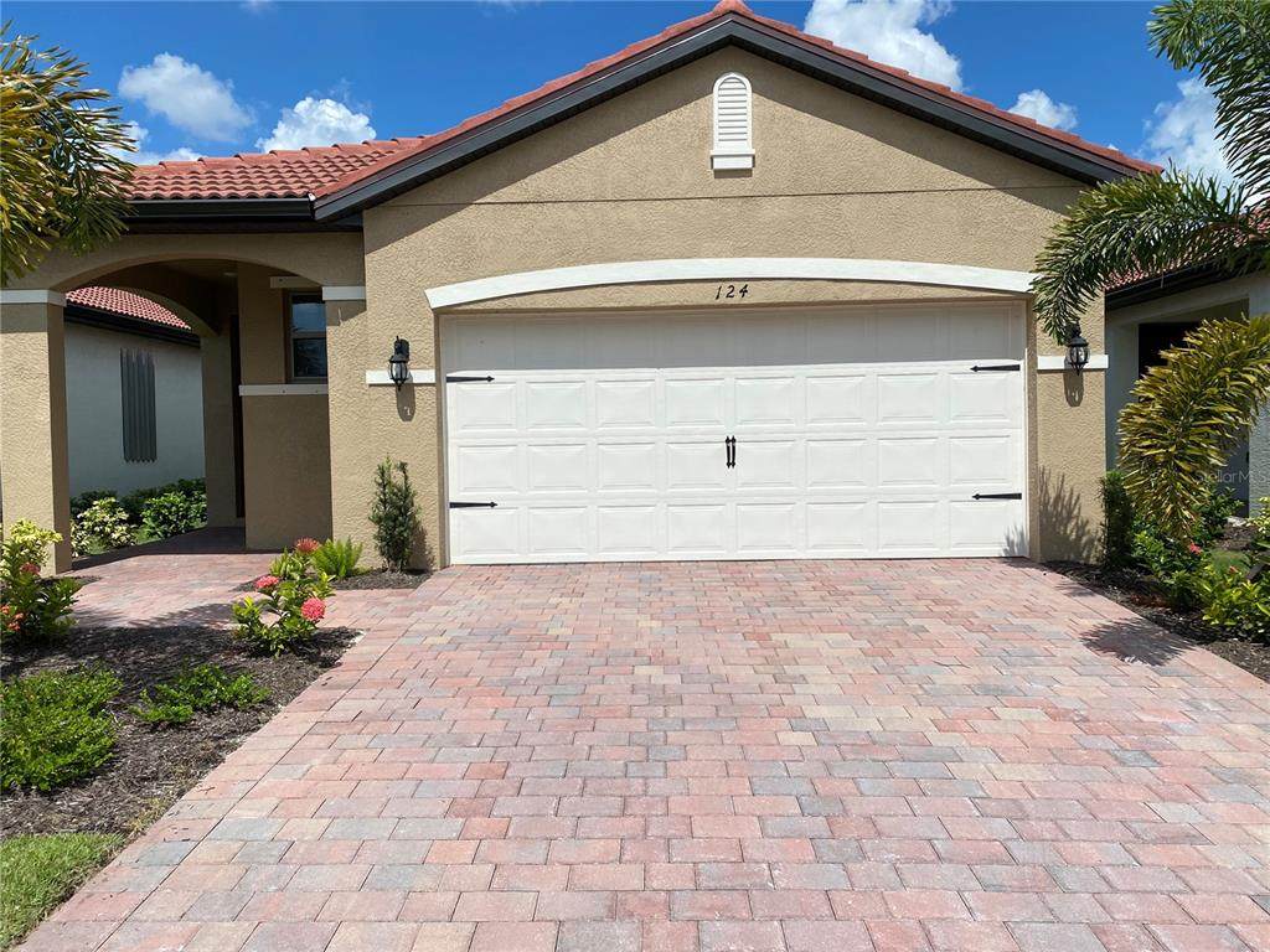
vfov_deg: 53.1
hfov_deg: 67.3
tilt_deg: -0.6
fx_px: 954
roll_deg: +0.8
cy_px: 476
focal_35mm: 26
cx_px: 635
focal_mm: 4.25
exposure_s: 1/6757
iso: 32
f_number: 1.8
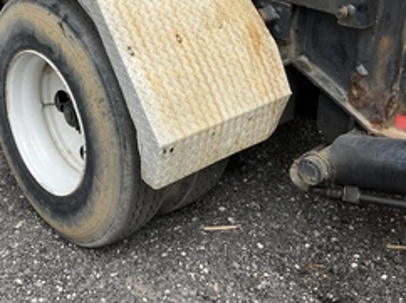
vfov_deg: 29.6
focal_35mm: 48
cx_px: 141
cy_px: 65
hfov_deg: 39.3
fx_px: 562
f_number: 1.8
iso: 25
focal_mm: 3
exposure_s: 1/739
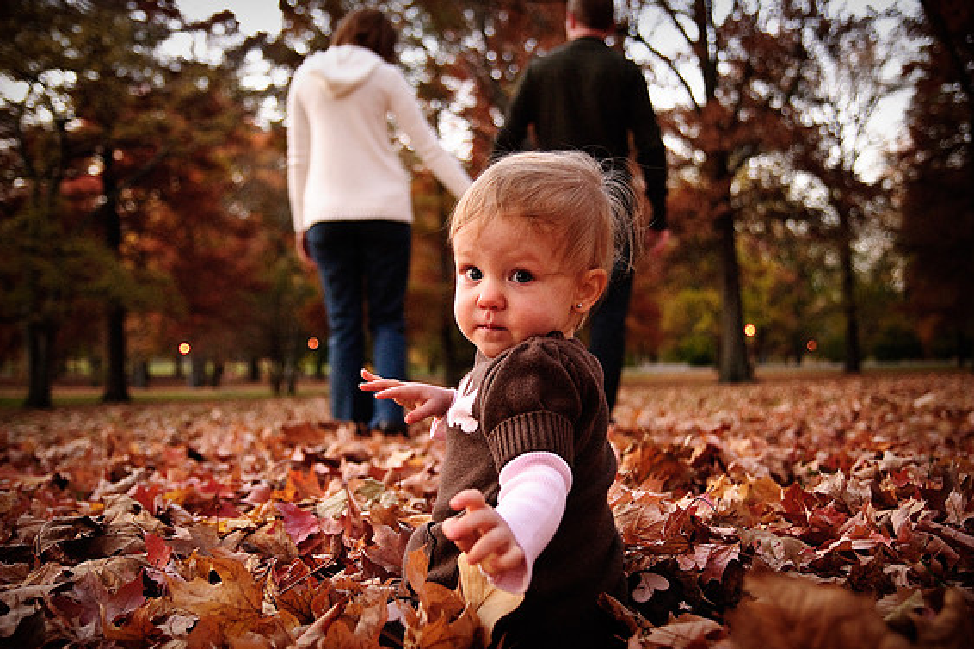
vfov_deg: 33.4
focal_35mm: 40
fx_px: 1082
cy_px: 320
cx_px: 487
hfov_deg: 48.5
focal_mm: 26
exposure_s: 1/80
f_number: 2.8
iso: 640
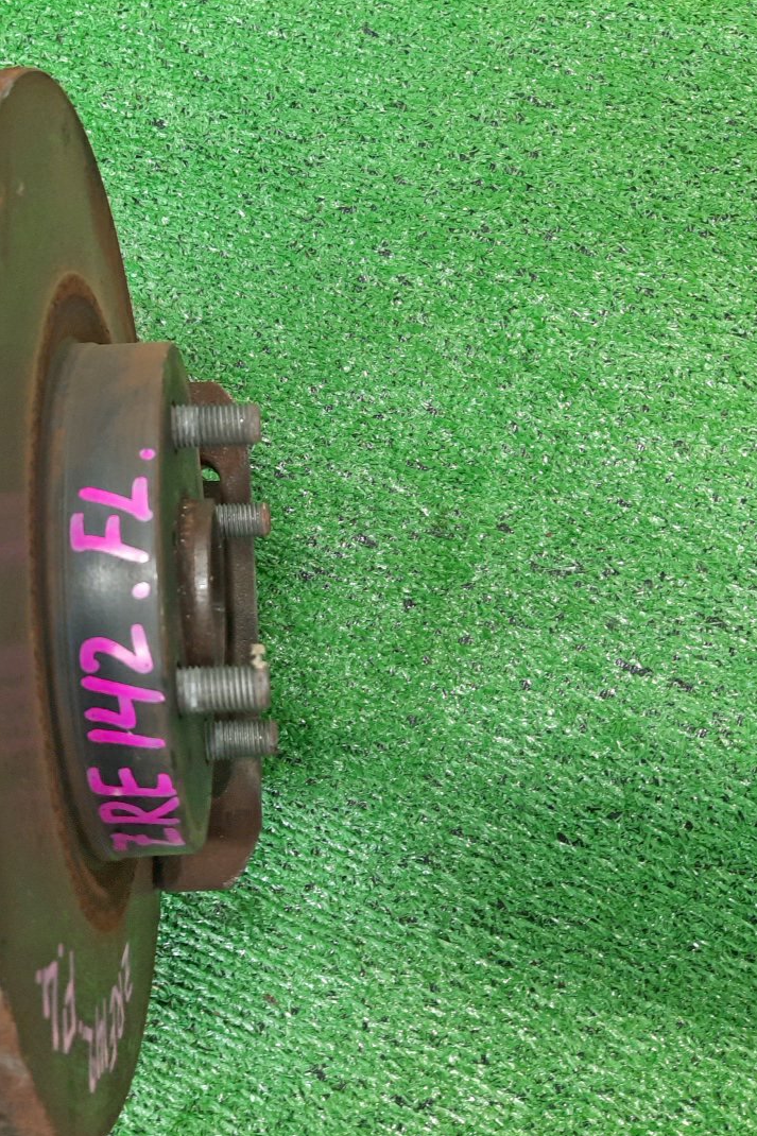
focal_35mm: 35
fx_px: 1104
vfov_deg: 54.4
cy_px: 567
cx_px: 288
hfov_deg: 37.6
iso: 296
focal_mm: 4.6
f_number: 2
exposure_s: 1/33
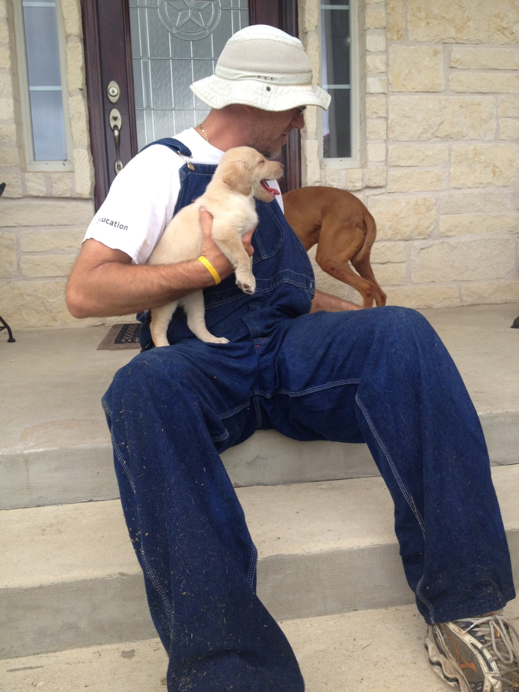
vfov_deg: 52.6
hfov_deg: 40.7
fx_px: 700
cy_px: 346
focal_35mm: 35
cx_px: 260
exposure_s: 1/361
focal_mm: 4.28
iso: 50
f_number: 2.4
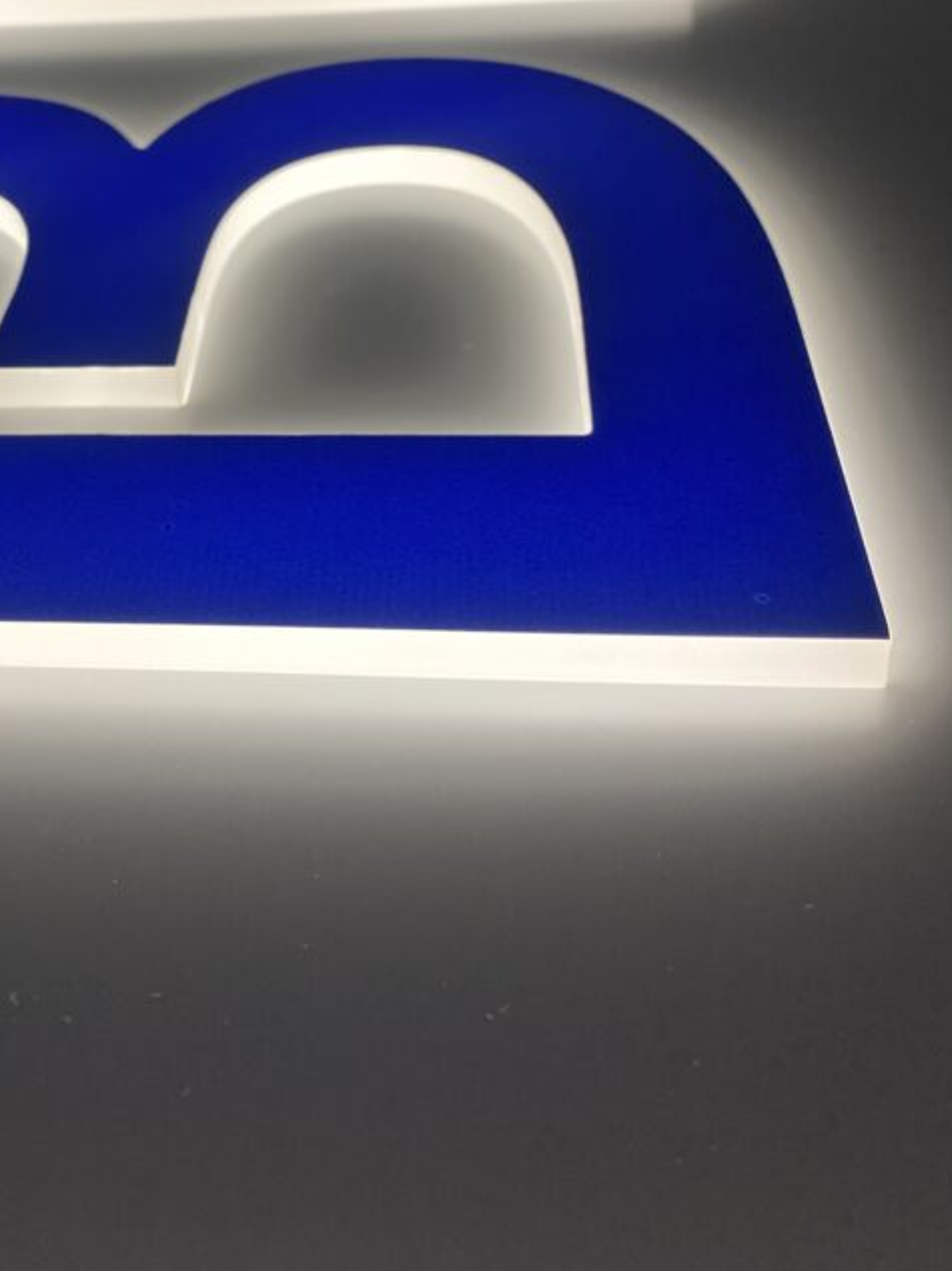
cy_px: 287
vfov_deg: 43.1
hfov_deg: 33.5
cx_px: 208
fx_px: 1541
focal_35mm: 42
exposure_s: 1/122
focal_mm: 4.25
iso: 80
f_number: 1.8
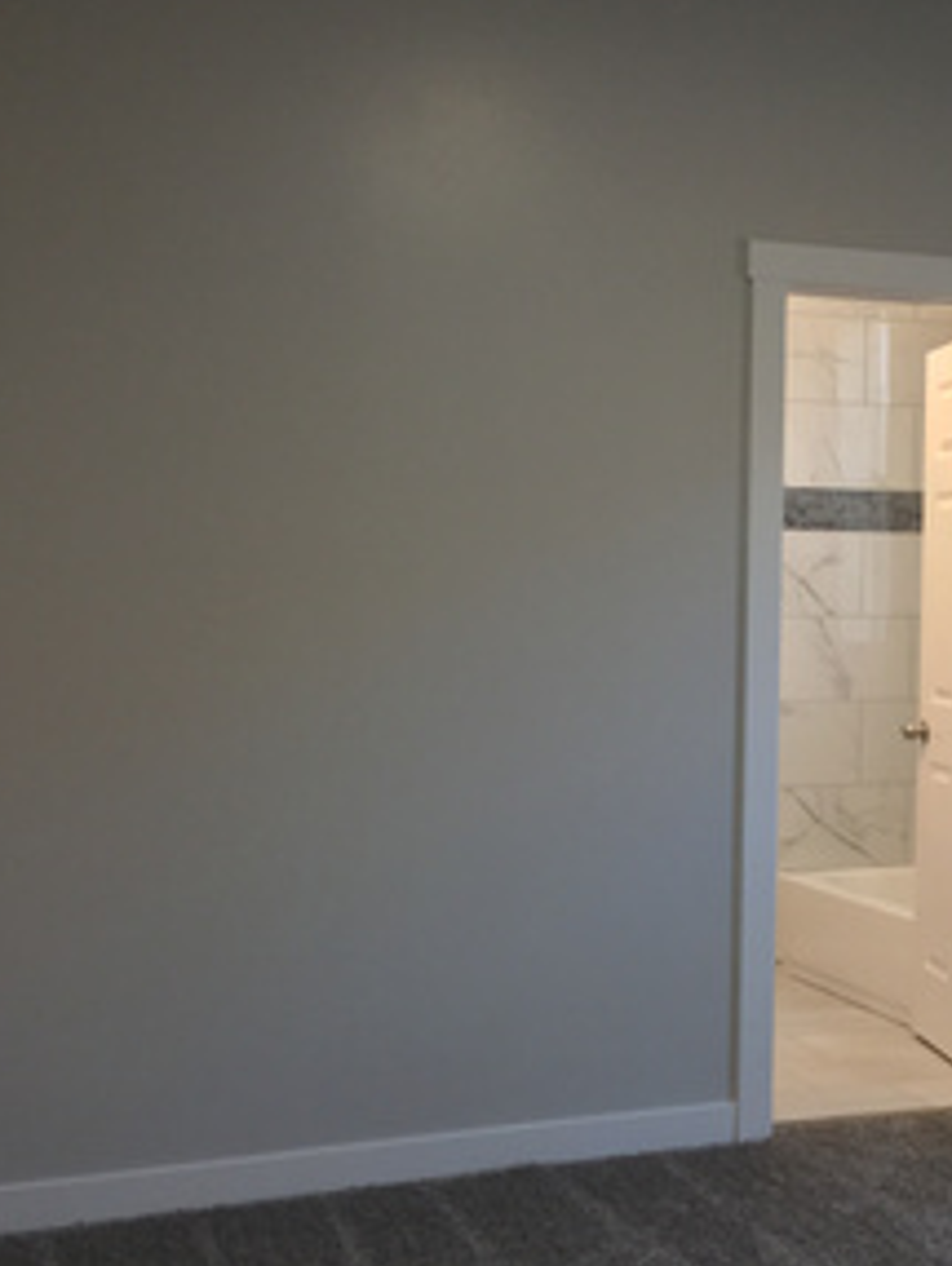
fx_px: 1904
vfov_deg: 36.7
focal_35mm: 52
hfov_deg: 27.8
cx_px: 691
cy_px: 717
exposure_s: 1/30
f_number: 2.4
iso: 80
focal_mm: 3.3
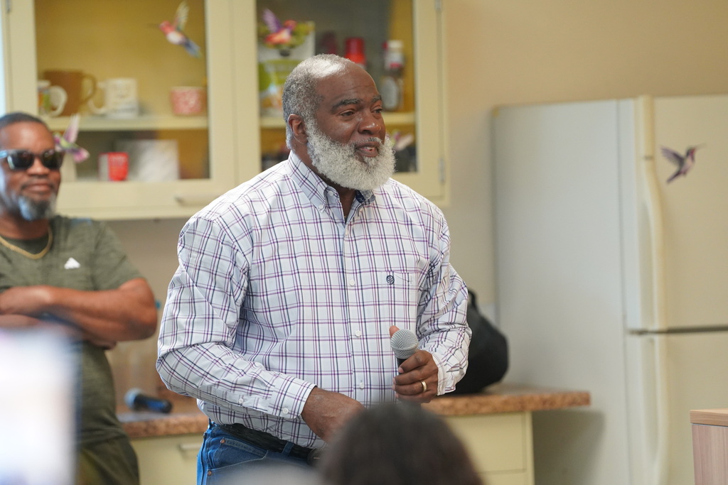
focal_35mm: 198
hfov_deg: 10.4
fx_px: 4004
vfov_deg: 6.9
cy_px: 242
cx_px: 364
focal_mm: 198
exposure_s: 1/200
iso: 5000
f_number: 4
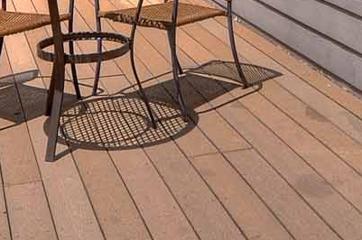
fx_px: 733
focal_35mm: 73
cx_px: 220
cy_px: -169
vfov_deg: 16.2
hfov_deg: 27.7
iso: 200
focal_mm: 12
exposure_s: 1/640
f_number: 7.1
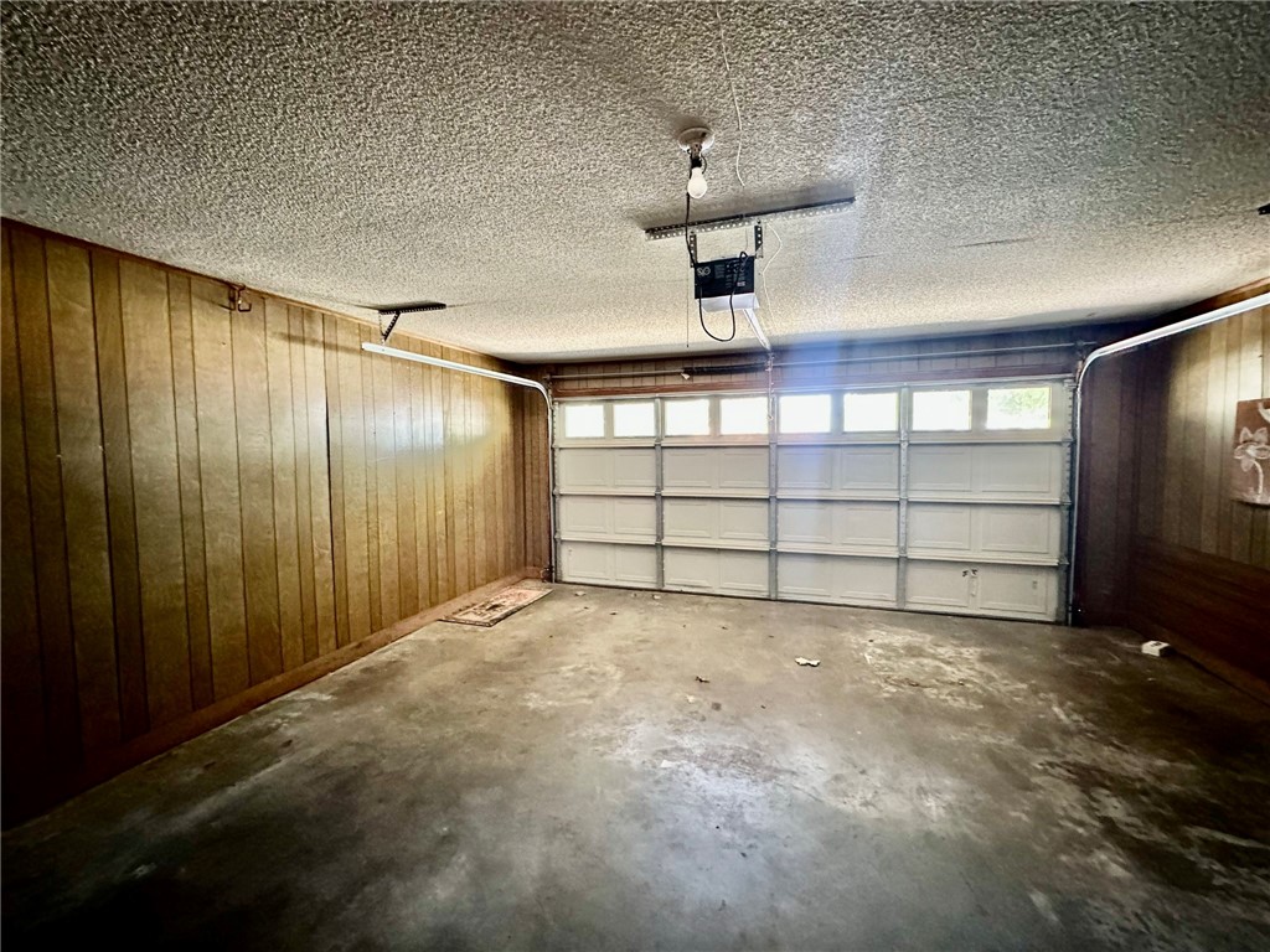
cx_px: 635
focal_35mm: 14
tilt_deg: -3.9
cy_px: 476
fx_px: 514
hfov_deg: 102.1
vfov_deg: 85.7
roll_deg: +0.3
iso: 1000
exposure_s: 1/60
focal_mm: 2.22
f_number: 2.2
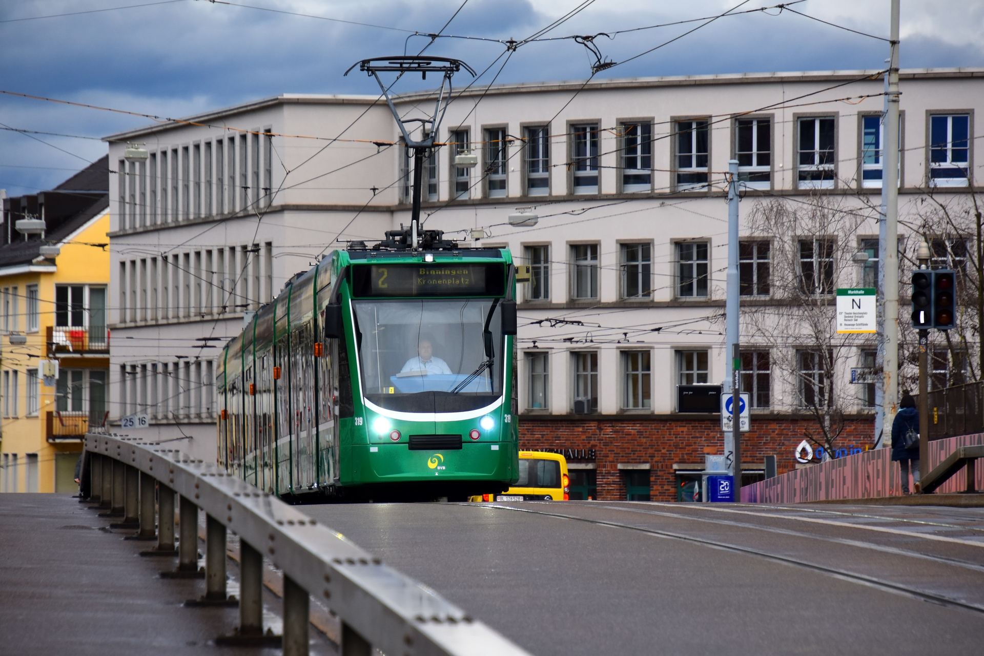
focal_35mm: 278
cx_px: 492
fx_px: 7584
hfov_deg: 7.4
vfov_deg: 5.0
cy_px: 328
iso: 560
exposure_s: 1/1000
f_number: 6
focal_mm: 185
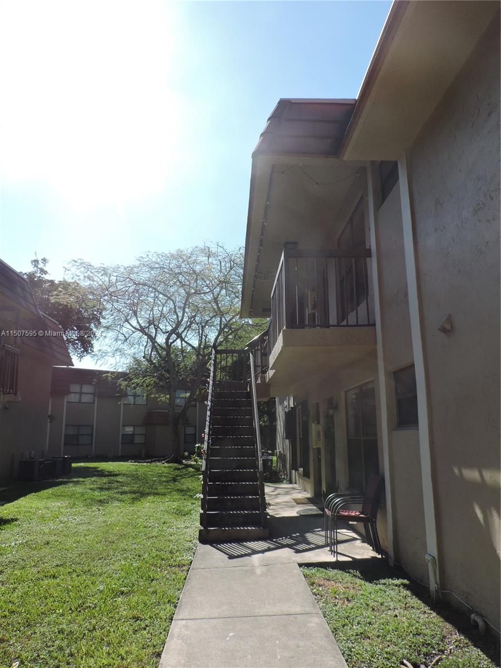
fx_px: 463
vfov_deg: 71.6
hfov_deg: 56.8
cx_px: 250
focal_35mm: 24
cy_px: 334
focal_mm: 4.3
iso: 100
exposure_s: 1/1000
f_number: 3
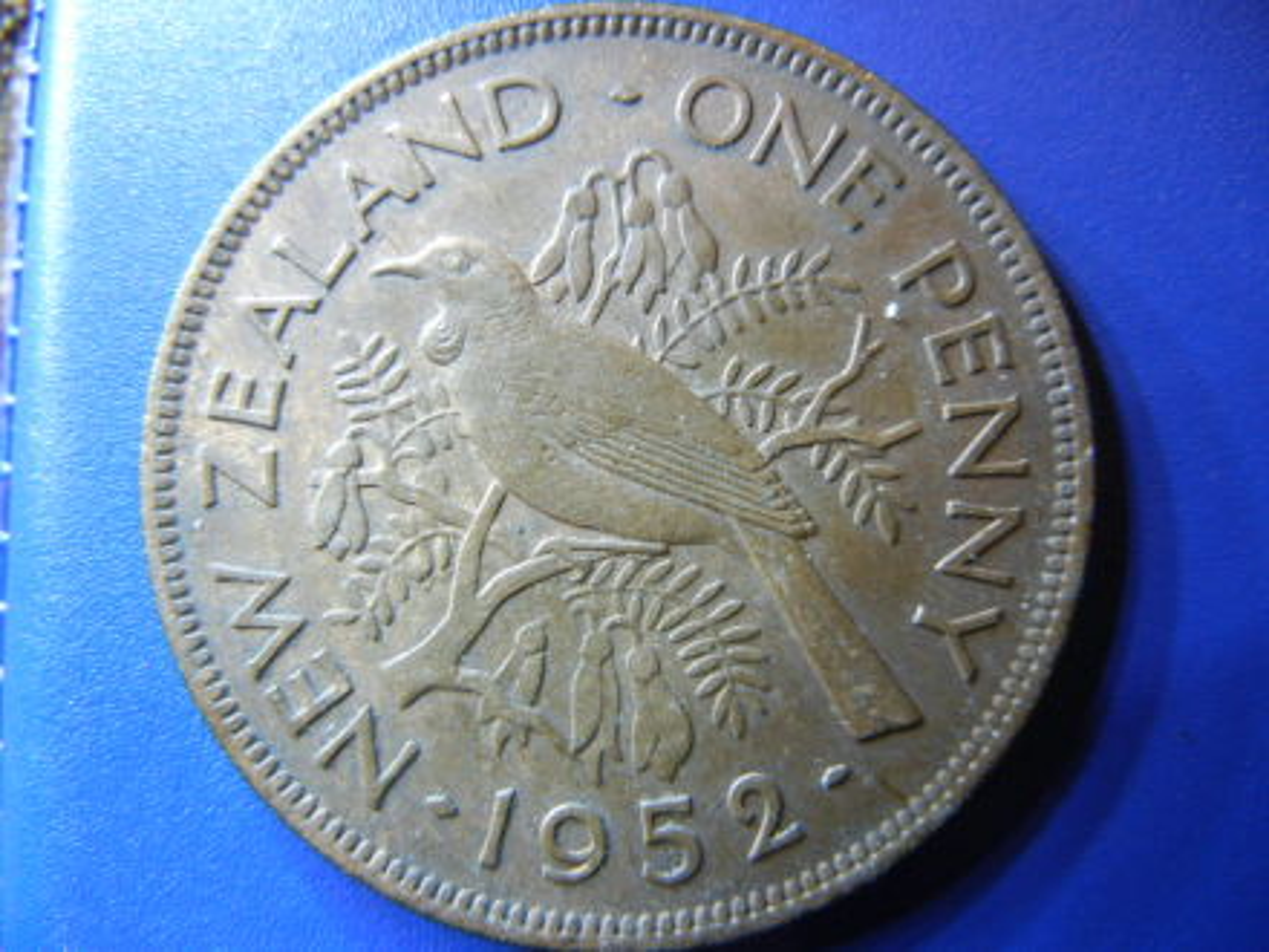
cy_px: 476
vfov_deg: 46.8
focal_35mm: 30
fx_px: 1100
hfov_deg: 60.0
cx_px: 634
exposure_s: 1/31
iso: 160
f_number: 3.5
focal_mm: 5.4
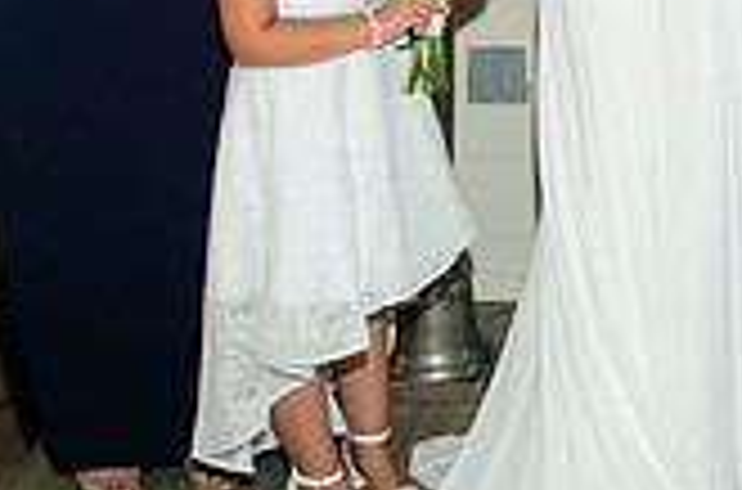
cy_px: 67
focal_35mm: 95
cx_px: 715
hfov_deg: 20.9
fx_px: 1952
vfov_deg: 14.2
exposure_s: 1/125
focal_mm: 18
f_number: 5.6
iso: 400
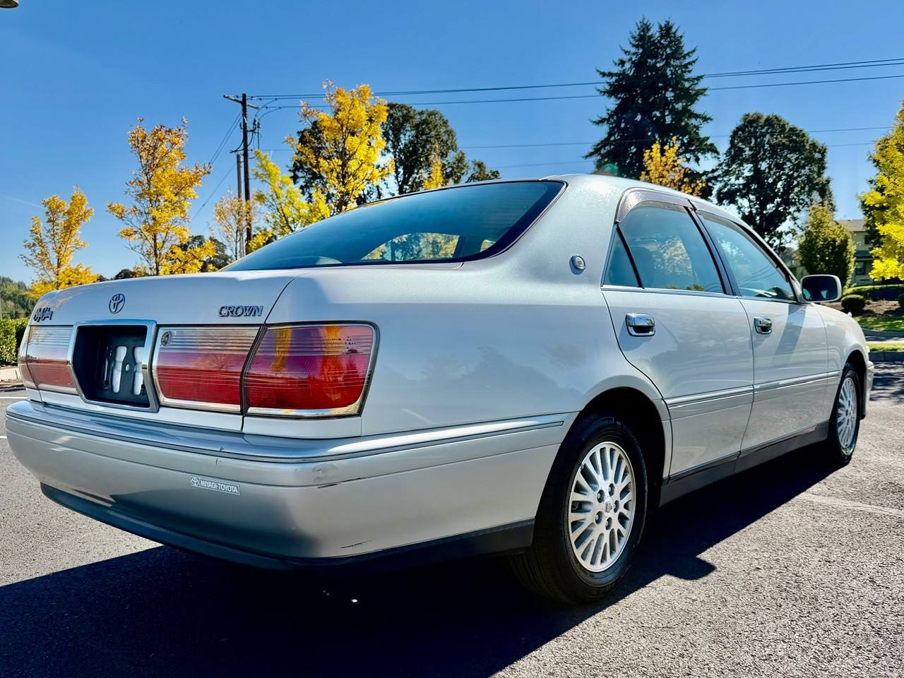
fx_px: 627
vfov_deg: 56.8
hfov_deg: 71.6
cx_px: 452
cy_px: 339
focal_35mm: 24
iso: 80
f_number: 1.78
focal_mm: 6.76
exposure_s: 1/4975
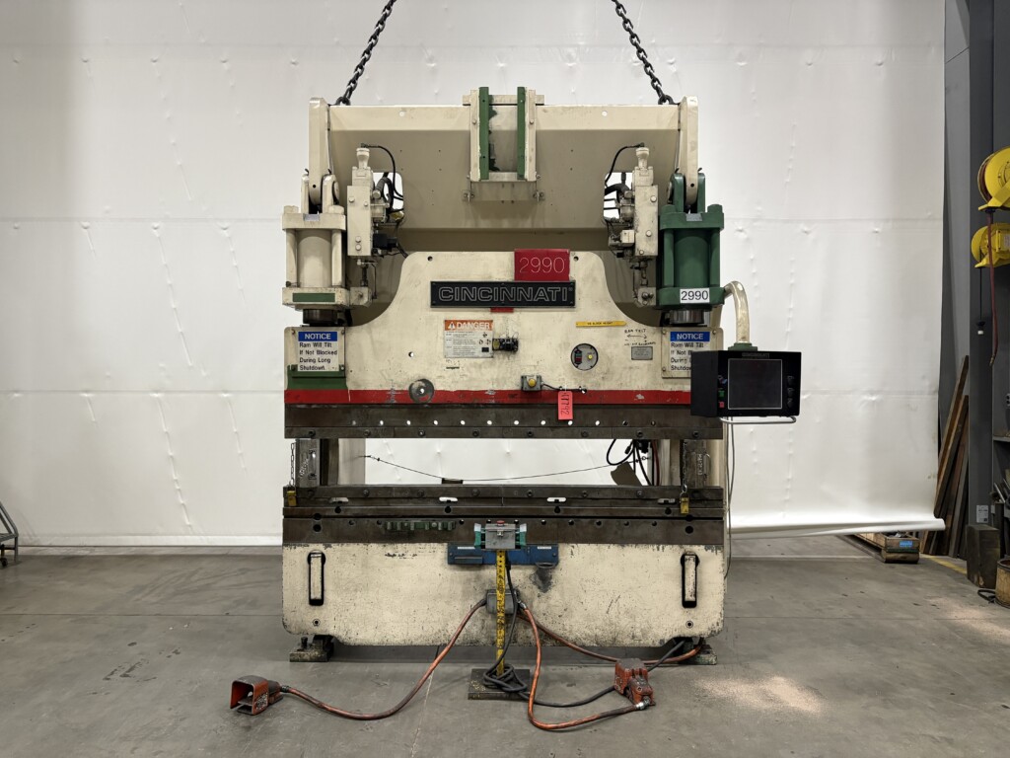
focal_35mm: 26
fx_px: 759
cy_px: 379
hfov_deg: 67.3
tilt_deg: +1.0
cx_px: 505
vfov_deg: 53.1
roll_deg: +0.2
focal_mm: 5.96
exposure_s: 1/60
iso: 250
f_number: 1.6
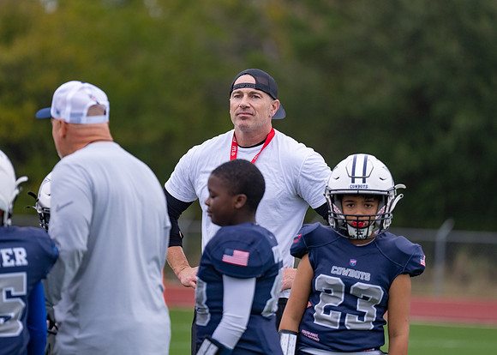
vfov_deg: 5.8
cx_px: 248
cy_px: 141
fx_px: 3507
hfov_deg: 8.1
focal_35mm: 249
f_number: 2.8
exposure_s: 1/1000
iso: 640
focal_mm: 197
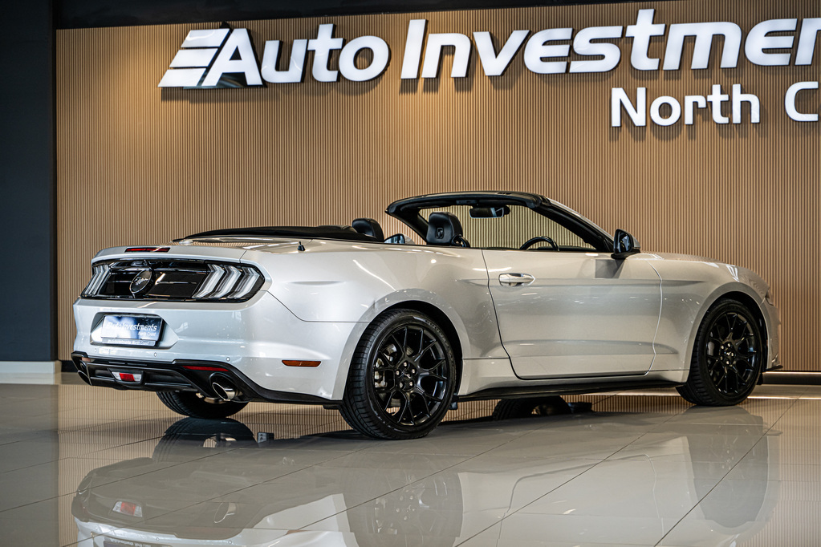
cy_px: 274
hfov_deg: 27.0
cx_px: 410
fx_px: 1710
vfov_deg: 18.2
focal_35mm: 75
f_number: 4
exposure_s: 1/160
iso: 400
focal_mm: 75
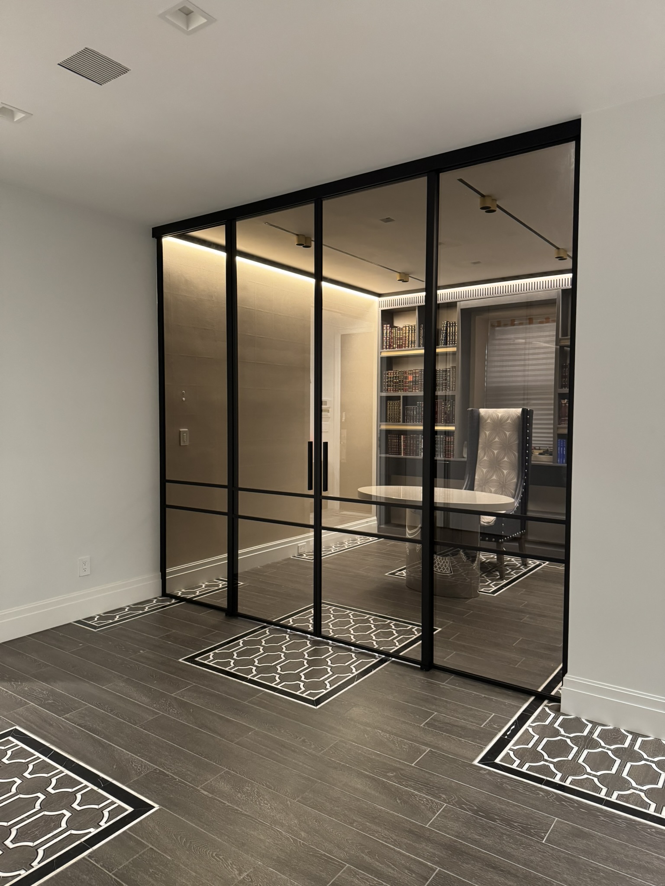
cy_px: 443
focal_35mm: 24
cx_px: 332
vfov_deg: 71.6
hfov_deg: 56.8
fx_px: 615
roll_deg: -0.5
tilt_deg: -2.7
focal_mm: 6.76
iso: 640
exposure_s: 1/40
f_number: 1.78
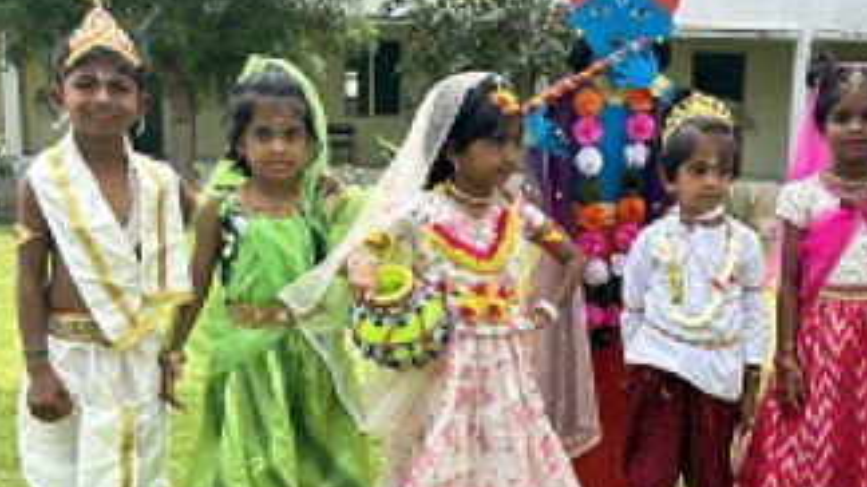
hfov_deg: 36.5
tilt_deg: -10.8
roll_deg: -1.7
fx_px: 1287
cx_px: 626
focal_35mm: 56
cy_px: 393
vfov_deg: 21.2
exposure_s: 1/674
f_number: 1.5
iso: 50
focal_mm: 5.7
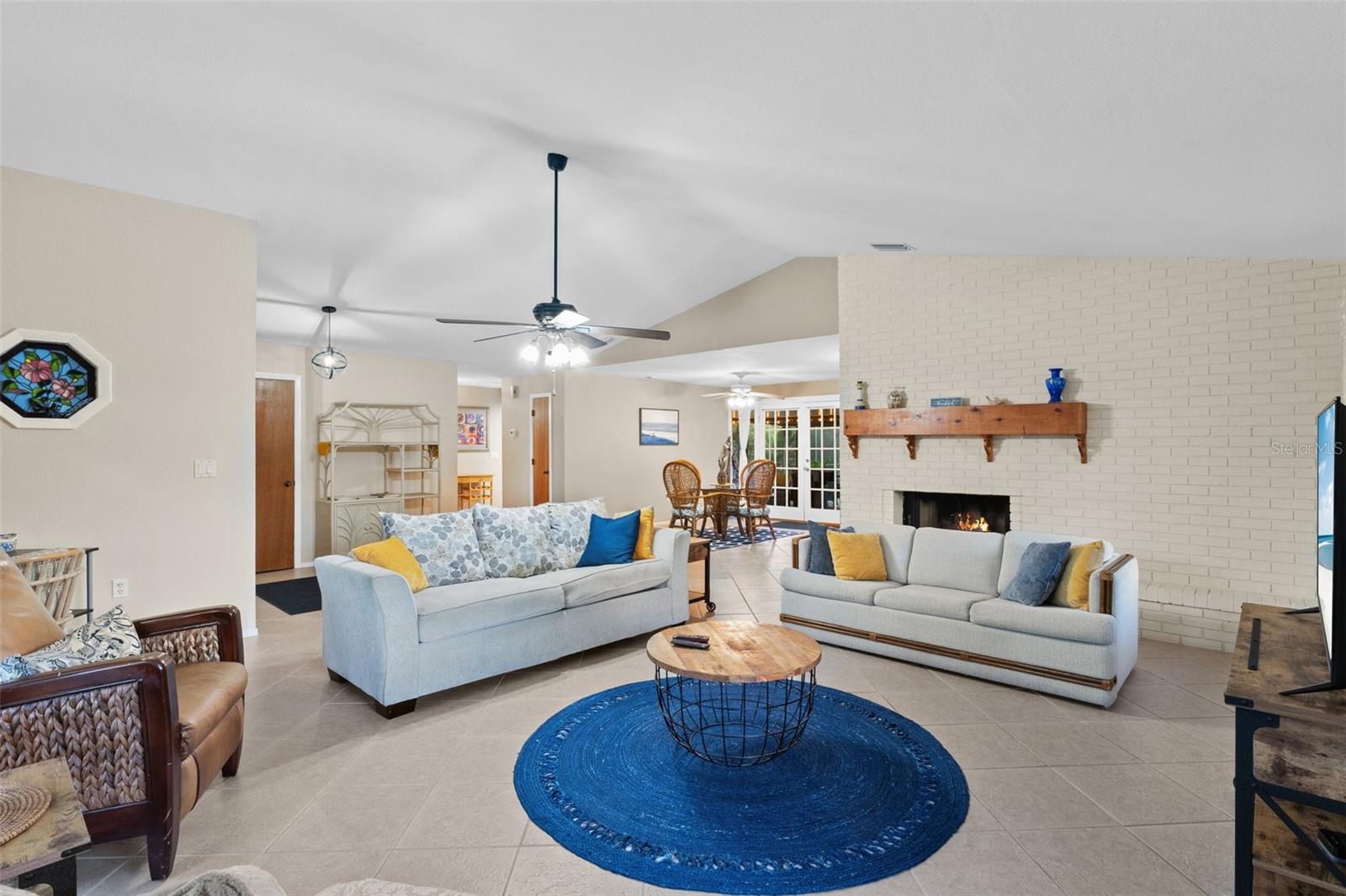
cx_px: 673
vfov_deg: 71.1
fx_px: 628
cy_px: 448
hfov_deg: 94.0
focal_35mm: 17
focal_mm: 11.2
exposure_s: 1/1.25
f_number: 8
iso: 500
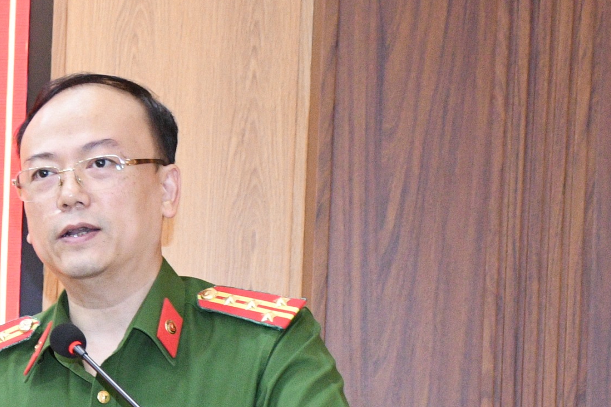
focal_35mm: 172
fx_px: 2919
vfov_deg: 7.9
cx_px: -384
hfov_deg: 11.3
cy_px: 479
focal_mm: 34
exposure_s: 1/100
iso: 2500
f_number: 4.2
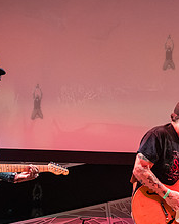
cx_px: 168
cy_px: 150
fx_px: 577
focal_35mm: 87
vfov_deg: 21.9
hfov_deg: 17.3
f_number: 3.5
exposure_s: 1/640
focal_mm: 35
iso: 10000
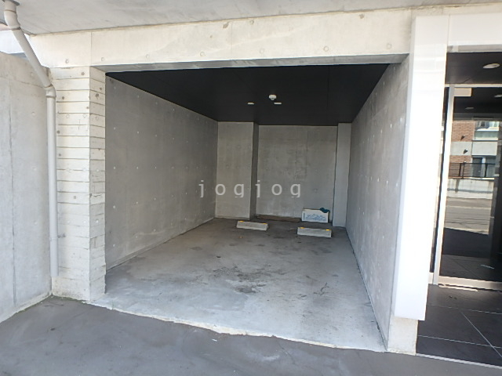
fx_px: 305
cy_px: 188
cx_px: 251
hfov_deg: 79.0
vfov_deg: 63.4
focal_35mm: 21
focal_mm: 3.7
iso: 125
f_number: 3.5
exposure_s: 1/80
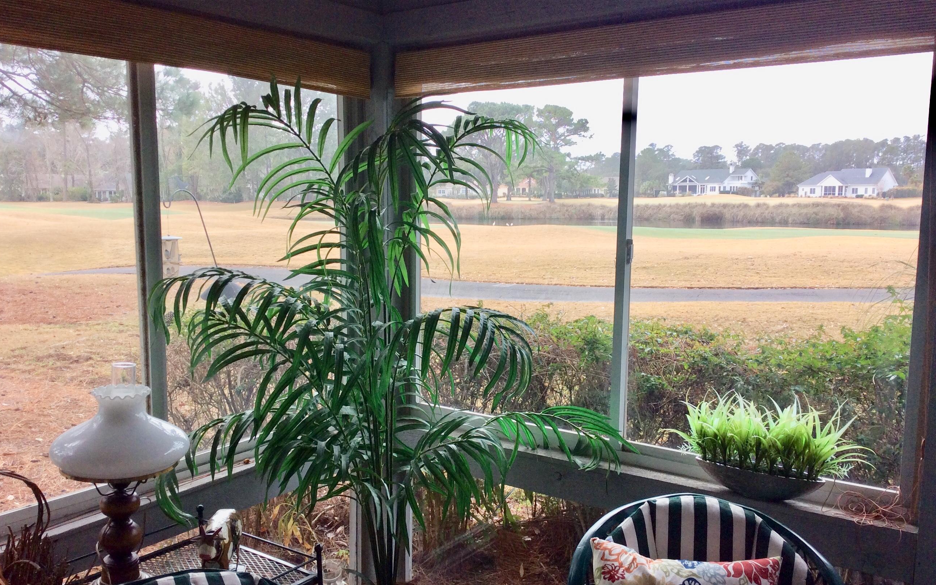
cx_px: 467
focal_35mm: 34
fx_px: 867
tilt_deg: -10.5
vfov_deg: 37.3
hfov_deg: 56.7
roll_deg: +1.8
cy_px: 316
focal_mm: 3.3
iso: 32
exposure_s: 1/274
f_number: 2.4
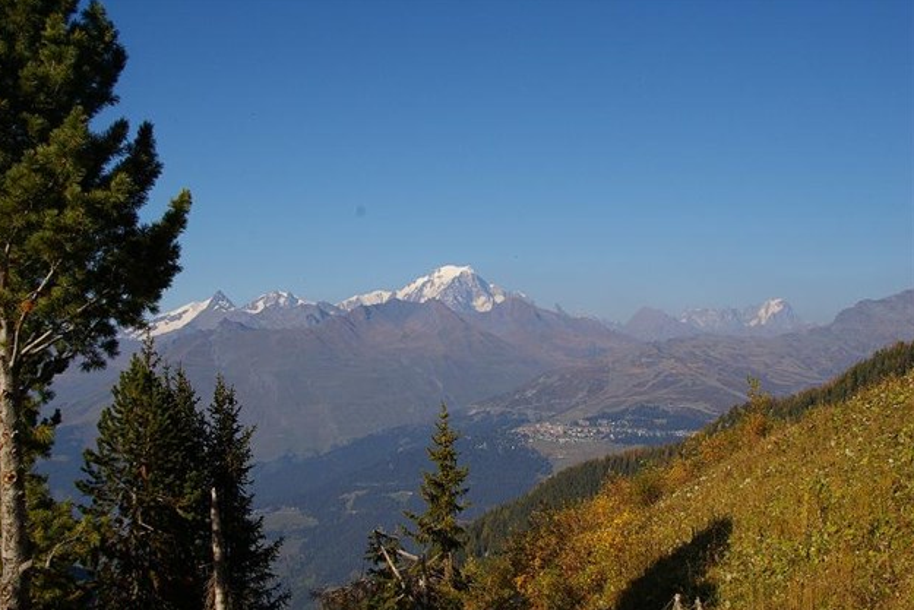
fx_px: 1092
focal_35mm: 43
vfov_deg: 31.2
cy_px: 304
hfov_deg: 45.4
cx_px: 447
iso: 400
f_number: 11
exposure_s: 1/750
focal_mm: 28
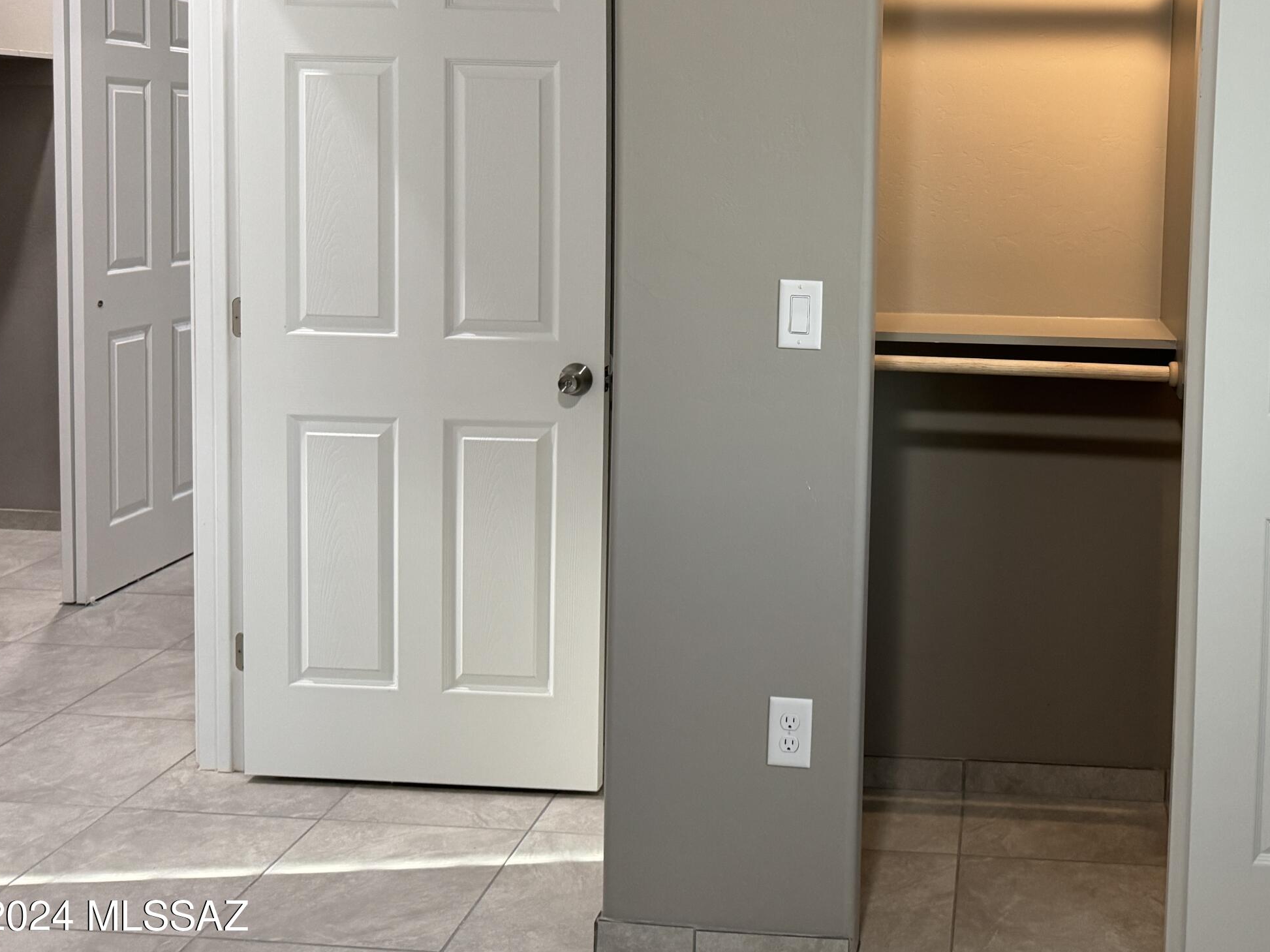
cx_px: 928
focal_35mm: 37
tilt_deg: -0.9
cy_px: 249
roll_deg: -1.2
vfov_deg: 37.8
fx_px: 1357
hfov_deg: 48.5
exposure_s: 1/60
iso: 320
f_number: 1.78
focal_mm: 6.86
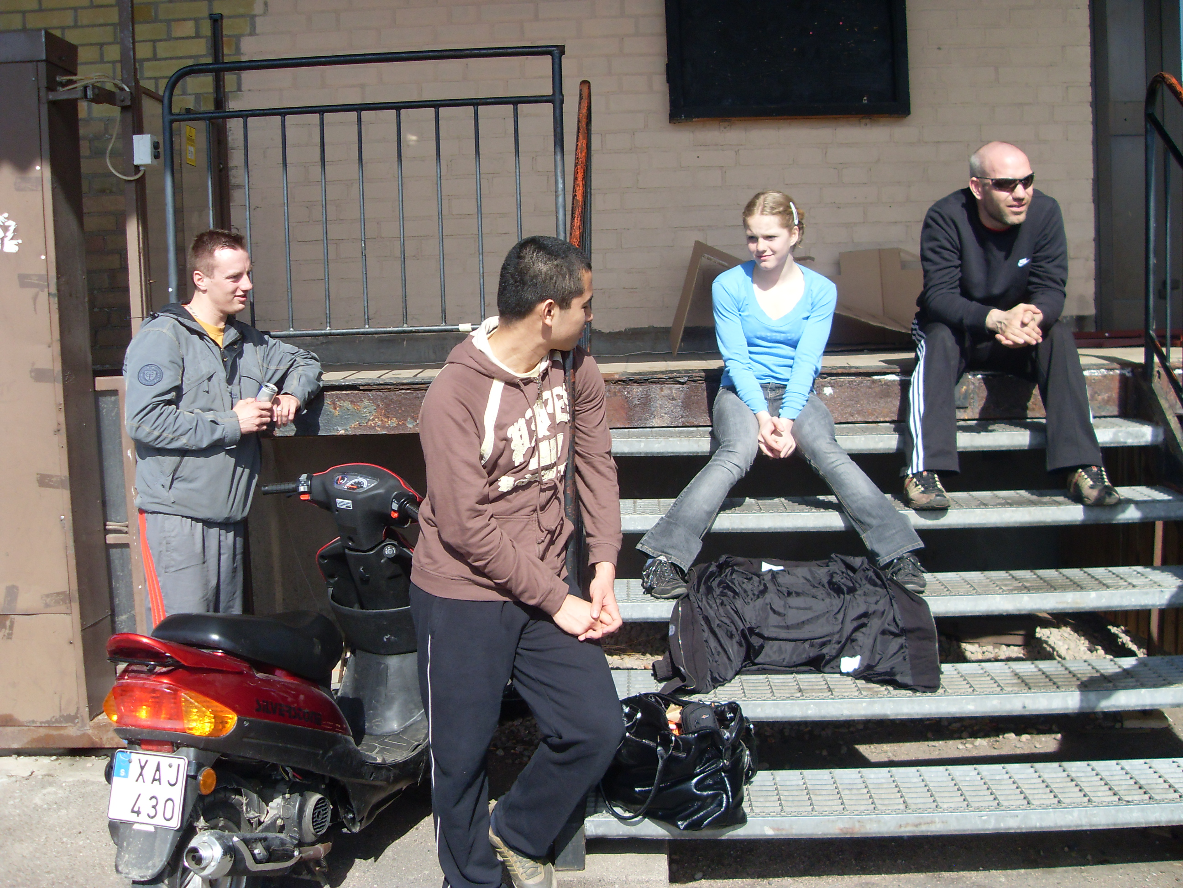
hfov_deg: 50.1
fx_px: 1264
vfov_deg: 38.7
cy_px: 444
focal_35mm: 37
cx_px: 592
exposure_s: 1/125
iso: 80
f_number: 7
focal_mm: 6.3
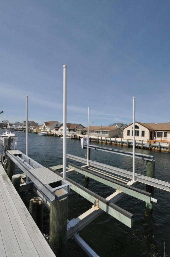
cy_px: 128
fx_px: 107
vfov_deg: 100.5
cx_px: 85
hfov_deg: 77.1
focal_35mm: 15
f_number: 16
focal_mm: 10
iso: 1250
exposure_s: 1/1000
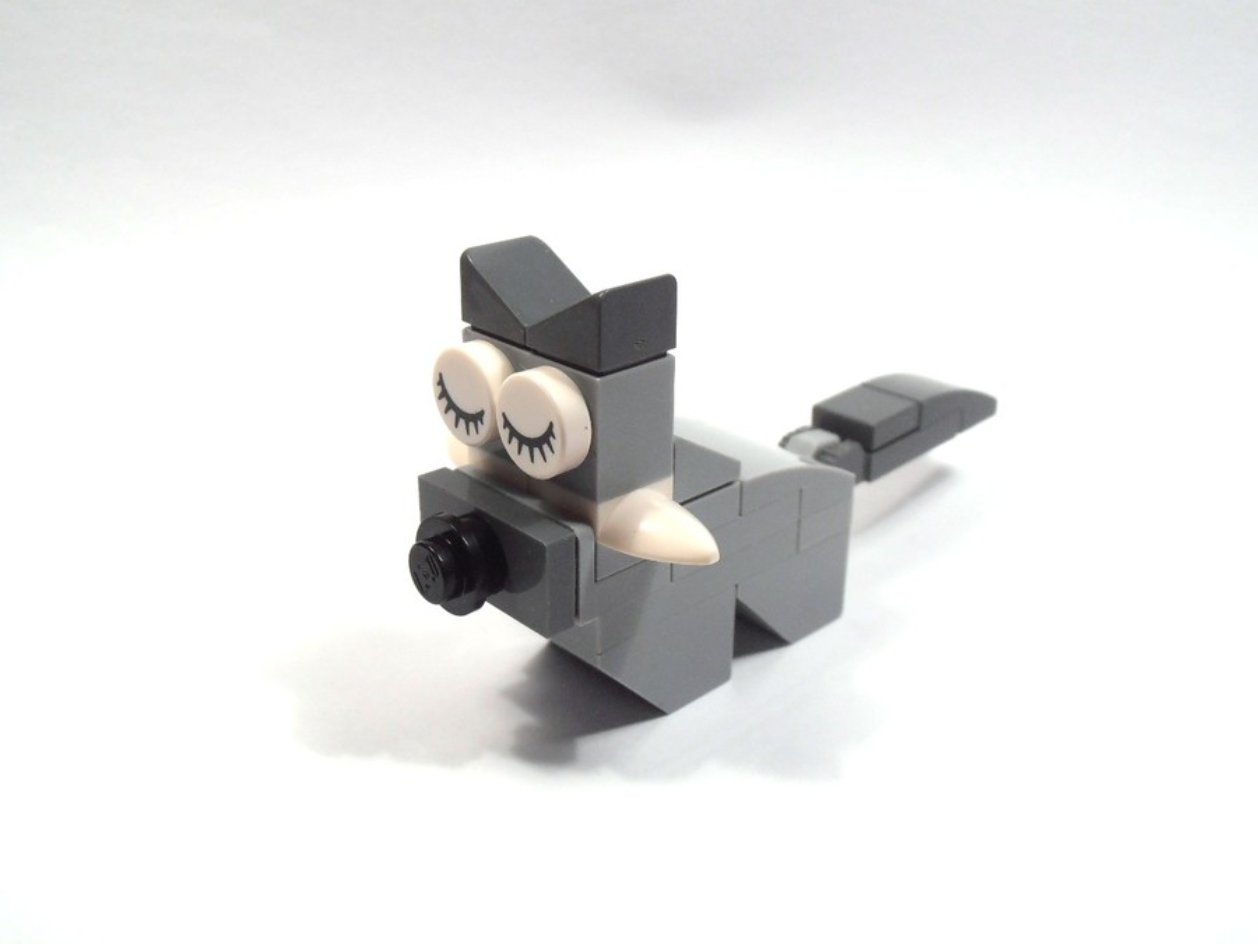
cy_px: 472
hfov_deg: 50.1
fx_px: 1345
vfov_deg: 38.7
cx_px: 629
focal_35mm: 37
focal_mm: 6.61
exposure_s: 1/80
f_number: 3.9
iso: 80
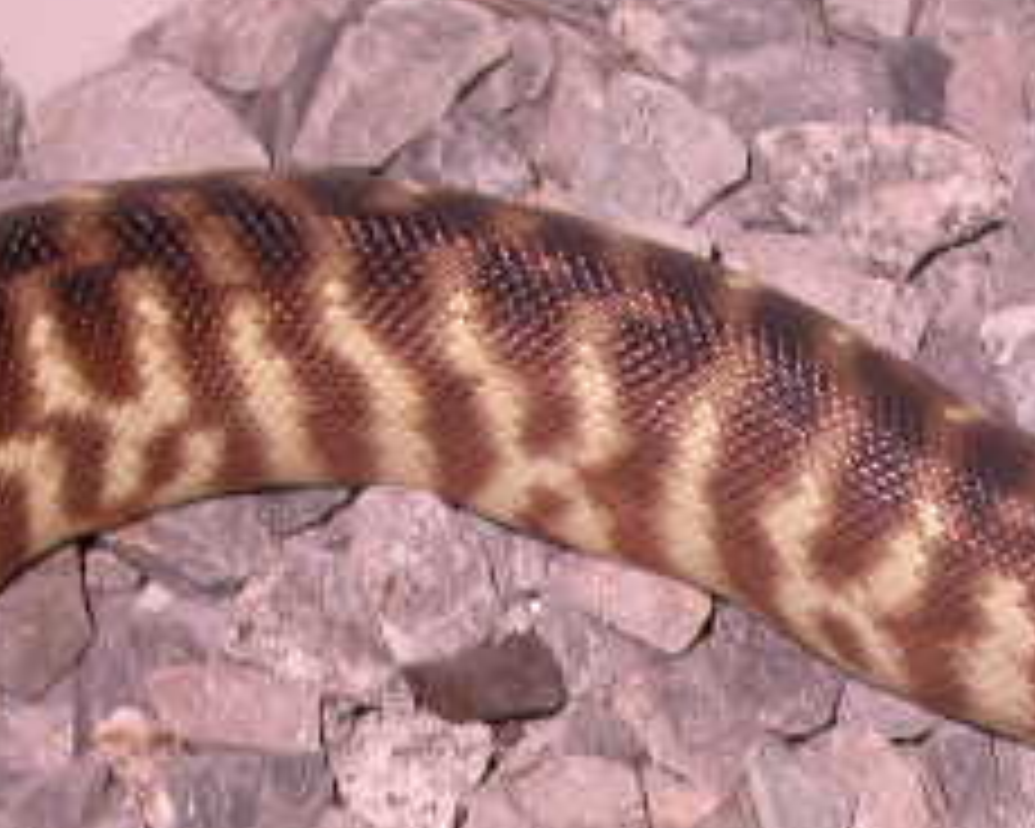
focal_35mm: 160
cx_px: 909
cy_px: 972
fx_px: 4901
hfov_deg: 12.0
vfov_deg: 9.5
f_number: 3
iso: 100
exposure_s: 1/60.3
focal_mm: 12.2
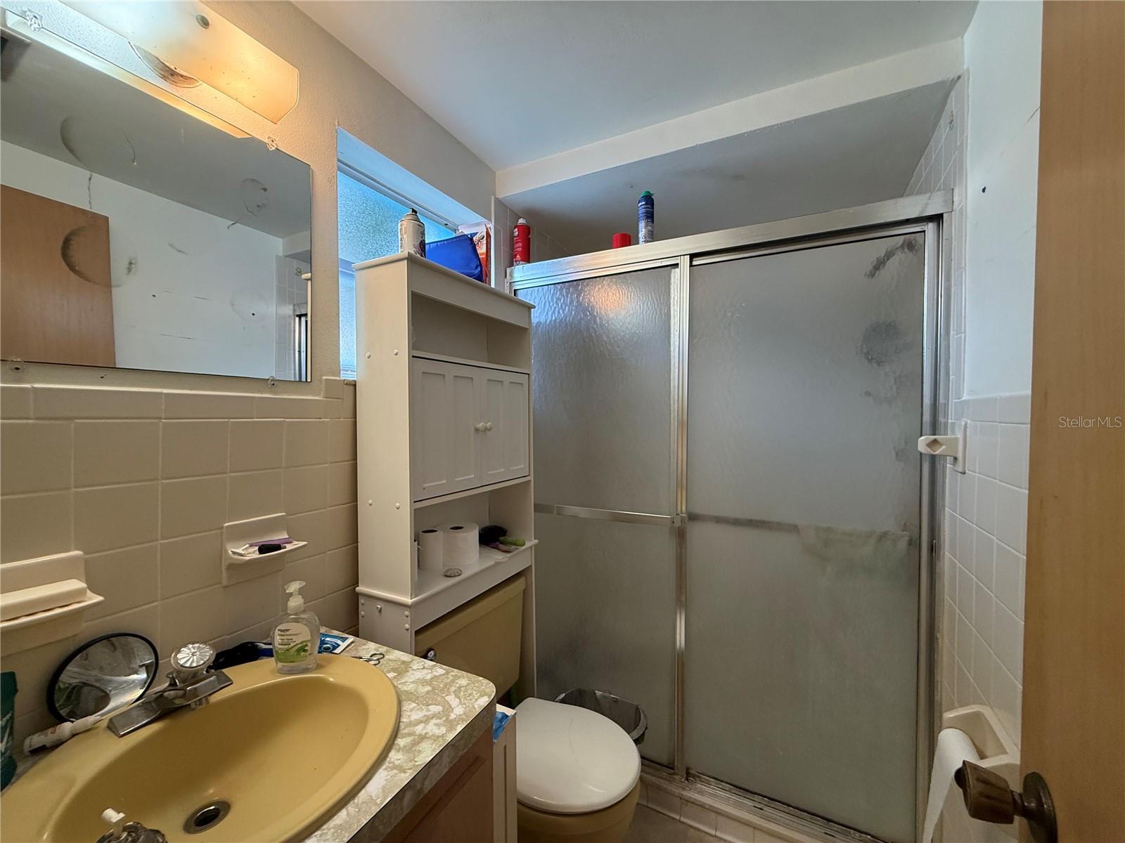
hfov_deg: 102.1
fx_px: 455
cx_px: 562
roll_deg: +0.0
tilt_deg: +0.5
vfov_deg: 85.7
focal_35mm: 14
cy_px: 422
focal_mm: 2.22
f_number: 2.2
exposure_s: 1/120
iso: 200
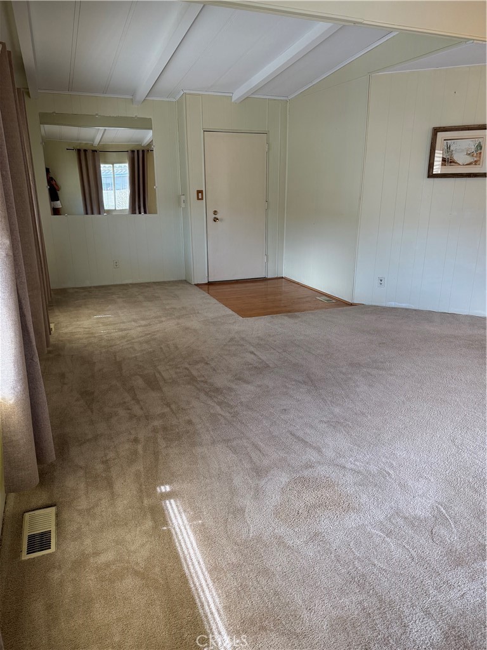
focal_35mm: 24
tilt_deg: -17.8
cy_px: 325
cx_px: 244
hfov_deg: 56.8
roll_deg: -1.0
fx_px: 450
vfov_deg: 71.6
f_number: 1.78
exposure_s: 1/223
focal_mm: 6.76
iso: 160
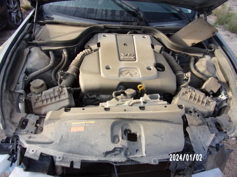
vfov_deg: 56.8
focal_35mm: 24
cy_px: 88
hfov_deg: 71.6
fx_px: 164
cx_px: 118
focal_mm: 4.3
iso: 80
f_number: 3.3
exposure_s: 1/180
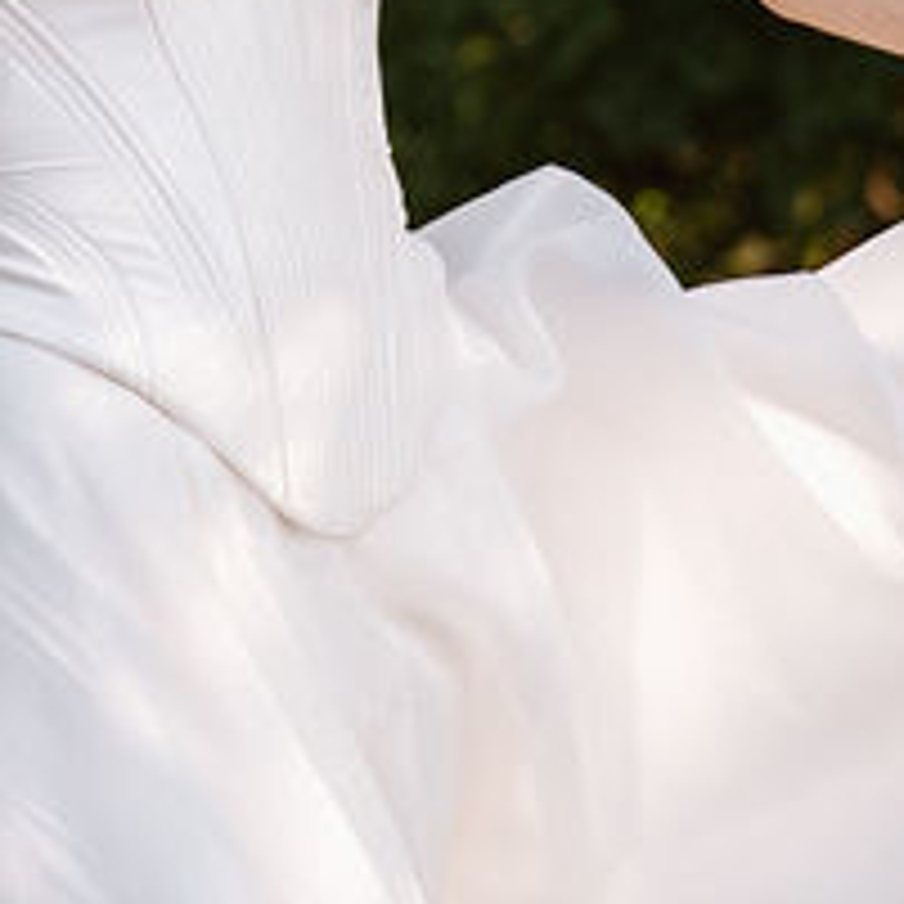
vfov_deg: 5.4
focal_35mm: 325
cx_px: -220
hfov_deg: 5.4
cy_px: 369
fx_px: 9602
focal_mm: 50
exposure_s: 1/1000
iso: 160
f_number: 2.5
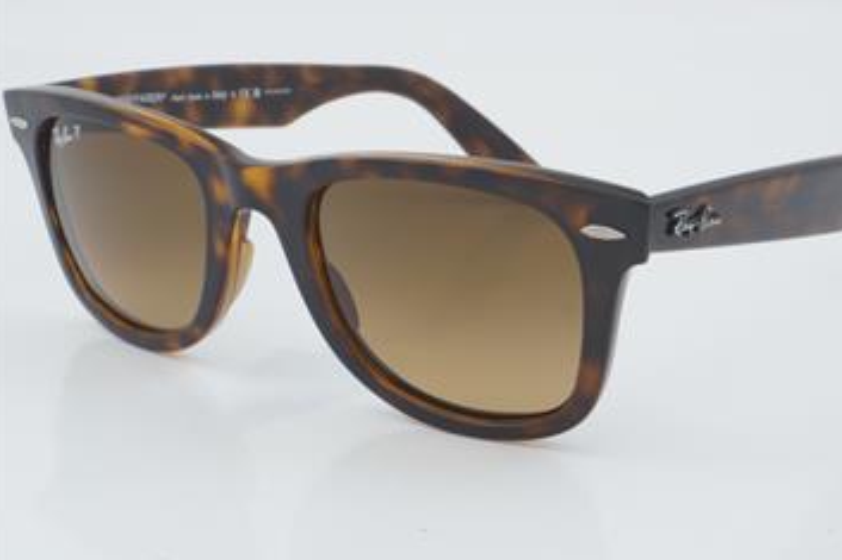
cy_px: 255
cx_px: 465
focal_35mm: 85
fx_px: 1987
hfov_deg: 23.9
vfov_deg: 16.1
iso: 100
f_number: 32
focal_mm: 50
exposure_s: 1/3
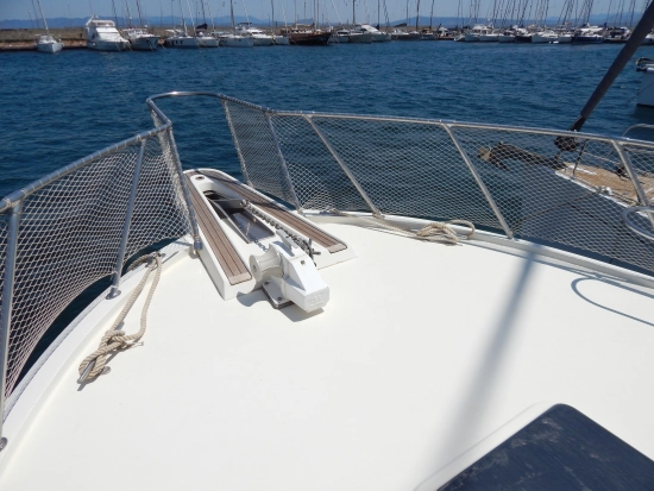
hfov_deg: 73.9
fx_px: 435
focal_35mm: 23
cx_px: 327
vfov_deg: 58.9
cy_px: 246
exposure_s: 1/1500
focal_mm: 4
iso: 125
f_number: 6
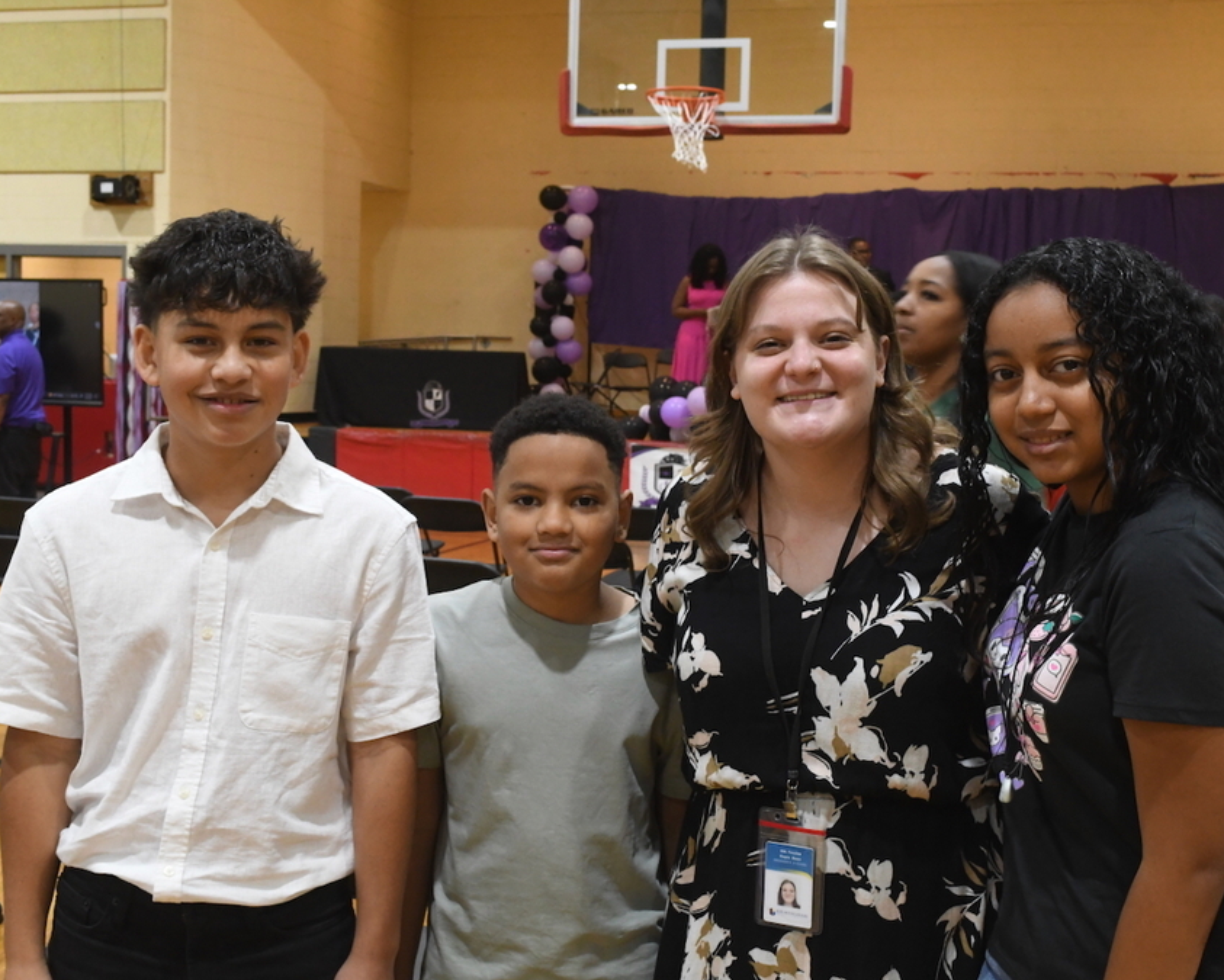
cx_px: 666
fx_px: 1776
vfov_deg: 30.9
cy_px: 487
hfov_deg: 38.0
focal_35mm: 49
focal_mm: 29
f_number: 8
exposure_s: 1/100
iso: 3200
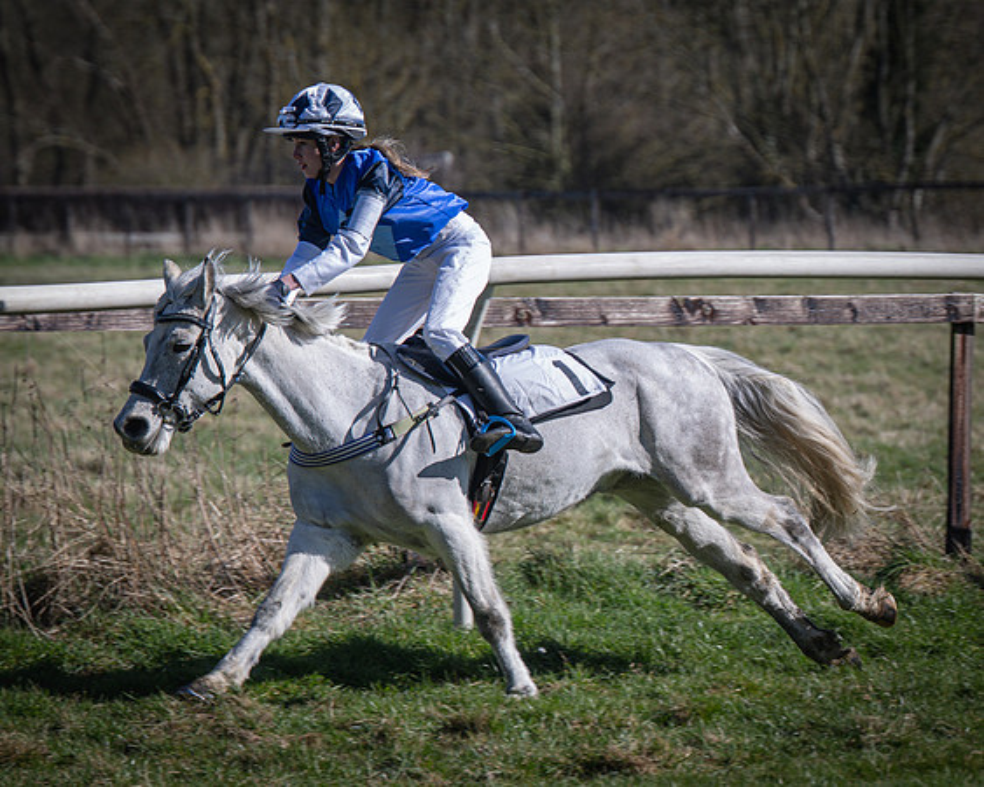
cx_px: 475
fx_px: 8959
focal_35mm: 308
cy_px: 372
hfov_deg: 6.3
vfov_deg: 5.0
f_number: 4
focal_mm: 145
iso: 125
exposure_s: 1/1000
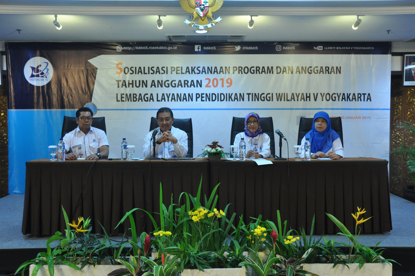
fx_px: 414
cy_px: 138
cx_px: 208
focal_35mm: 36
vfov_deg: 36.8
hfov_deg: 53.2
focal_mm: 24
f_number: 5.6
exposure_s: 1/20
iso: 1000
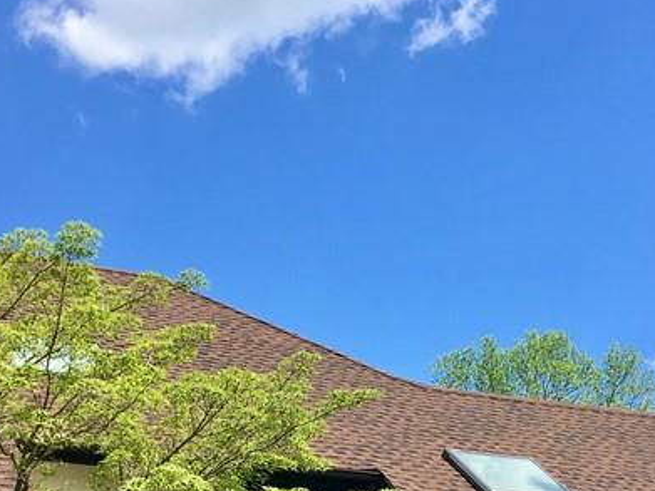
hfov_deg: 25.7
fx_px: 1438
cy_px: 578
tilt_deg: +9.5
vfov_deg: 18.4
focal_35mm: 76
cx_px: 353
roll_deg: -0.3
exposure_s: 1/1099
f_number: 2.2
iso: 25
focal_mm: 4.15
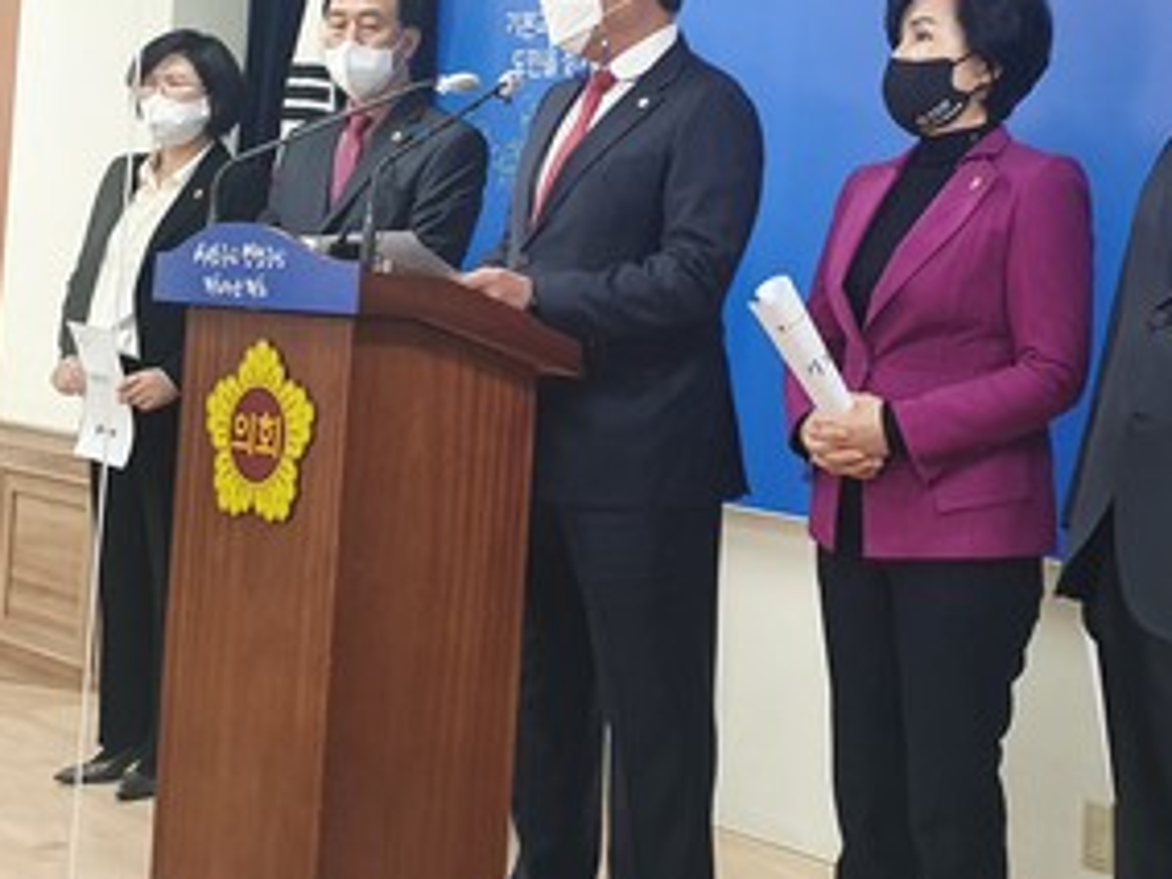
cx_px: 759
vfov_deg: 26.2
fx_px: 1862
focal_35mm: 55
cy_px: 219
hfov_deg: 34.7
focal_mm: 4.32
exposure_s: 1/40
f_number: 2.4
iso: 200
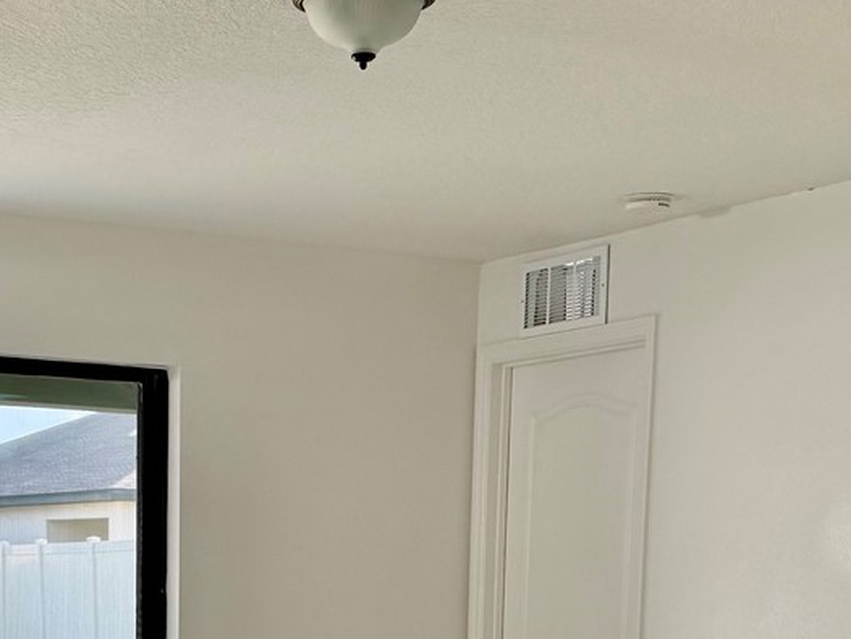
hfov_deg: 26.3
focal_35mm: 73
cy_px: 733
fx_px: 1795
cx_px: 220
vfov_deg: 19.2
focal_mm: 6.76
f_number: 1.78
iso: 125
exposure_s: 1/177
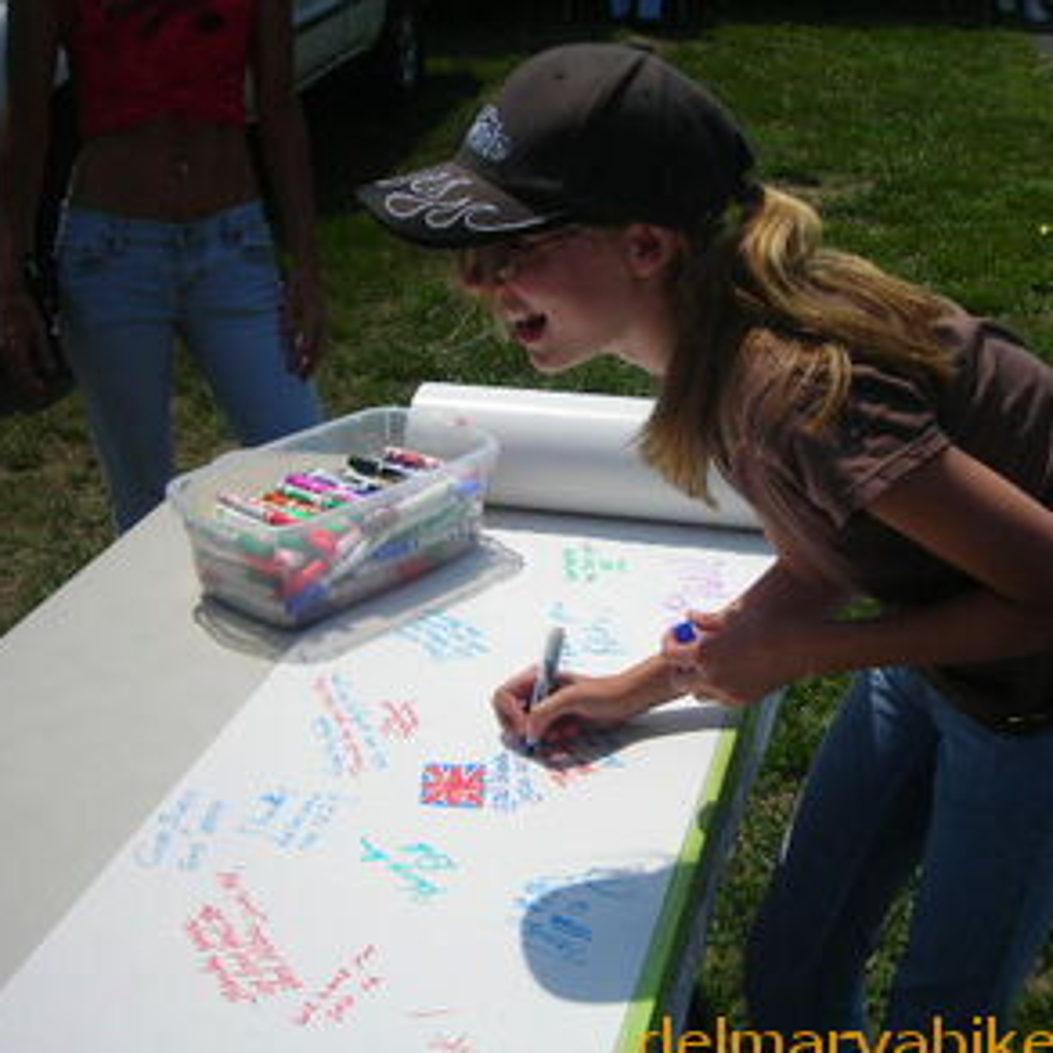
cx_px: 563
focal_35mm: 46
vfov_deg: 36.8
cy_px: 534
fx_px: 1583
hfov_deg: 36.8
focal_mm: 6.3
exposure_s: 1/390
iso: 50
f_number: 6.4
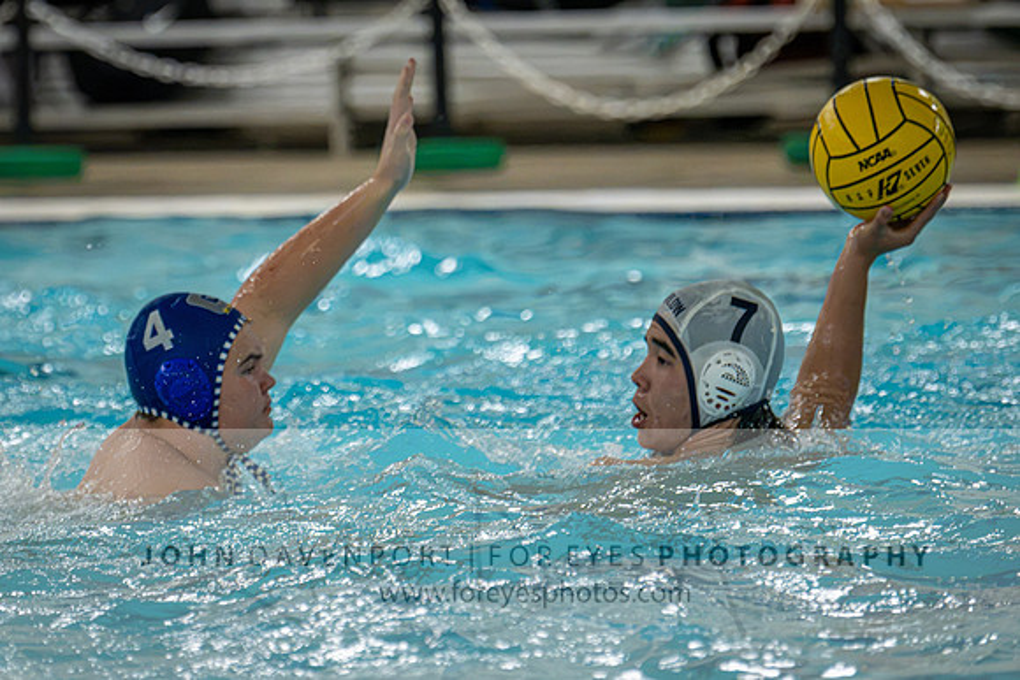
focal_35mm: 292
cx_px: 282
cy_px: 195
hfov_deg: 7.0
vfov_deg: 4.7
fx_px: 8278
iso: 9000
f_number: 4
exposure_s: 1/1000
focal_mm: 200
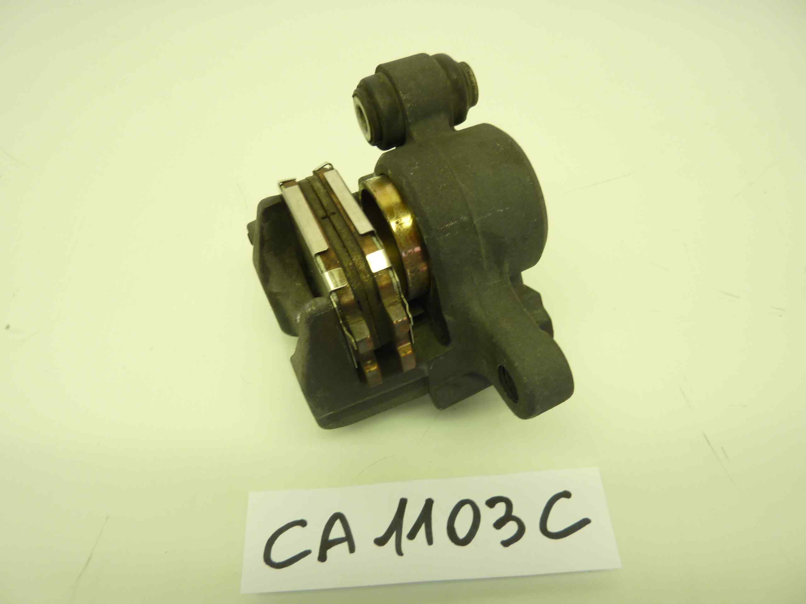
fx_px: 582
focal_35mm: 25
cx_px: 403
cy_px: 302
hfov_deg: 69.4
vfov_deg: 54.9
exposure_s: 1/25
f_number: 3.3
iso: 80
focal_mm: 4.1
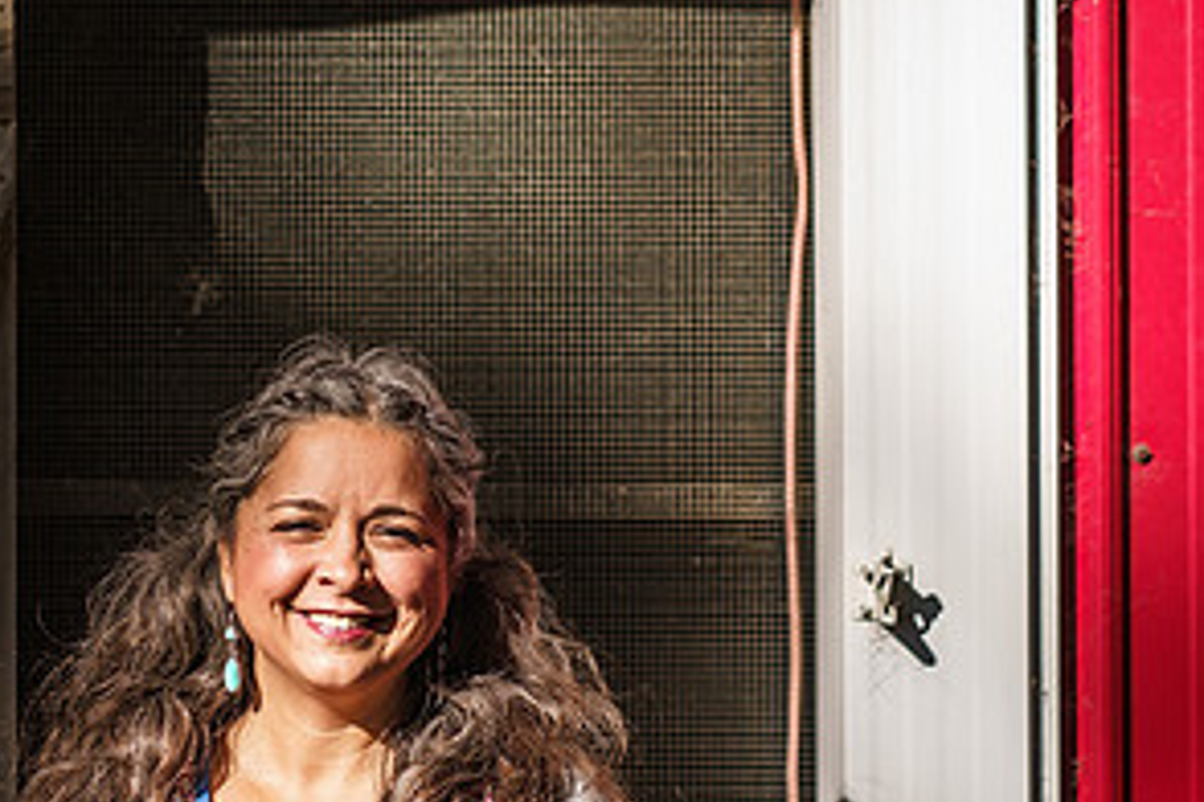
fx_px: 5953
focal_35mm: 178
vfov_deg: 7.7
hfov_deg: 11.5
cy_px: 313
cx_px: 54
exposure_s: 1/640
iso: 50
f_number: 2.8
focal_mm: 85
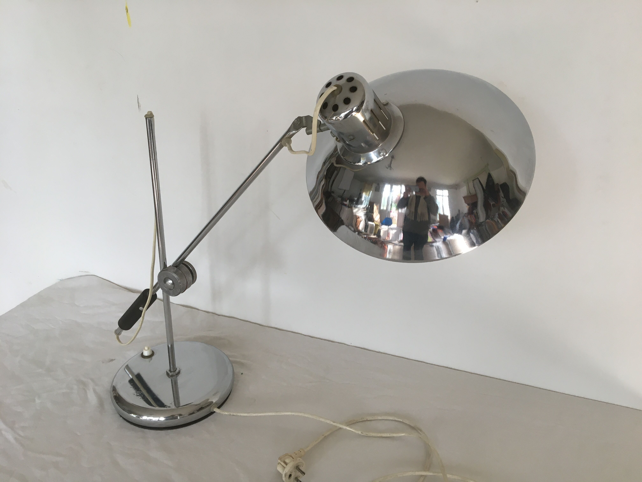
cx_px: 321
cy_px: 241
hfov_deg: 61.7
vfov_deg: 48.2
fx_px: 538
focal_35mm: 29
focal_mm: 4.15
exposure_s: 1/33
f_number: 2.2
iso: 25
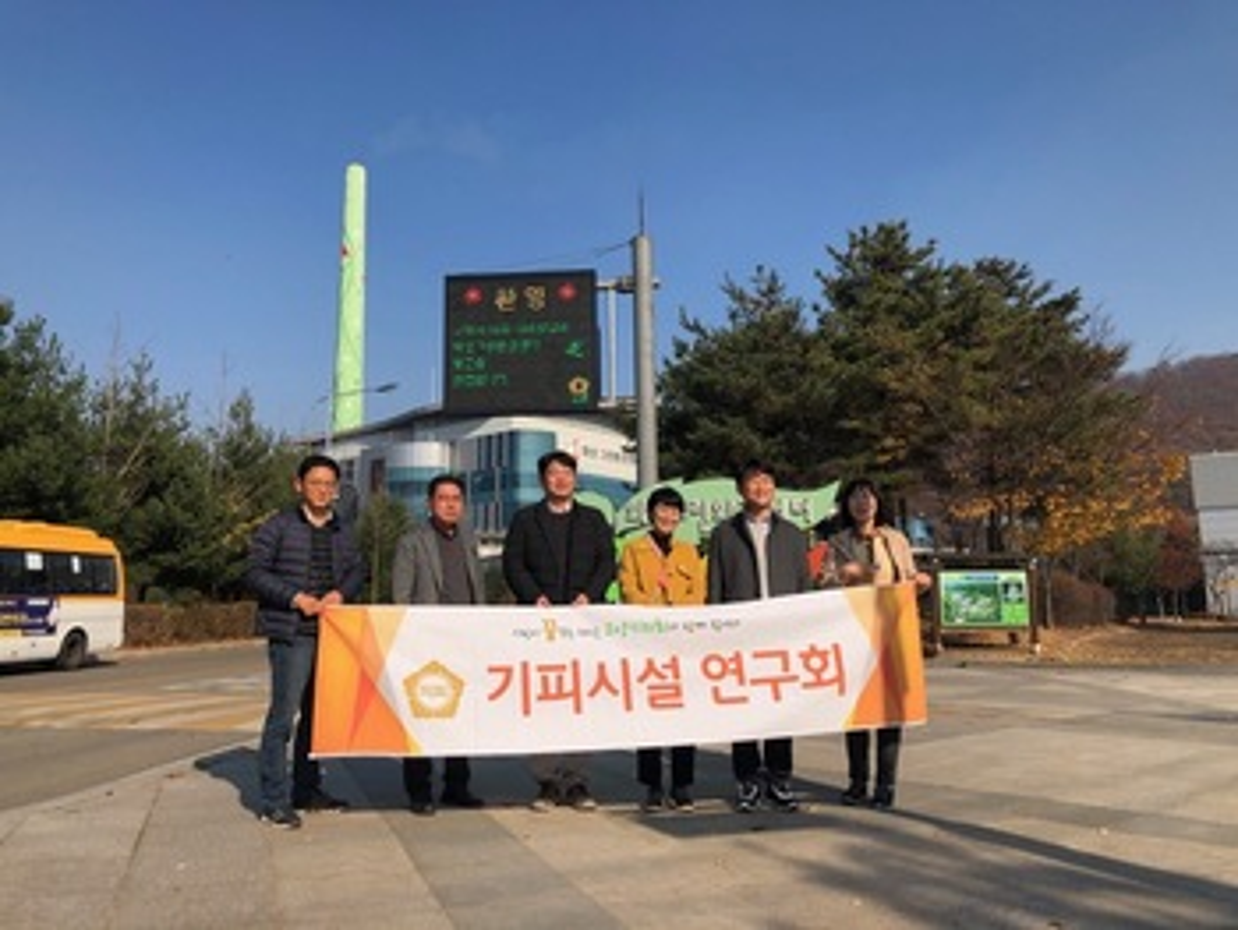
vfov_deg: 49.8
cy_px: 465
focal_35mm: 28
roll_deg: +1.1
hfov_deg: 63.4
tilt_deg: +9.7
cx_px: 619
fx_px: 1002
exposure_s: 1/2525
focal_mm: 3.99
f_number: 1.8
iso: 25
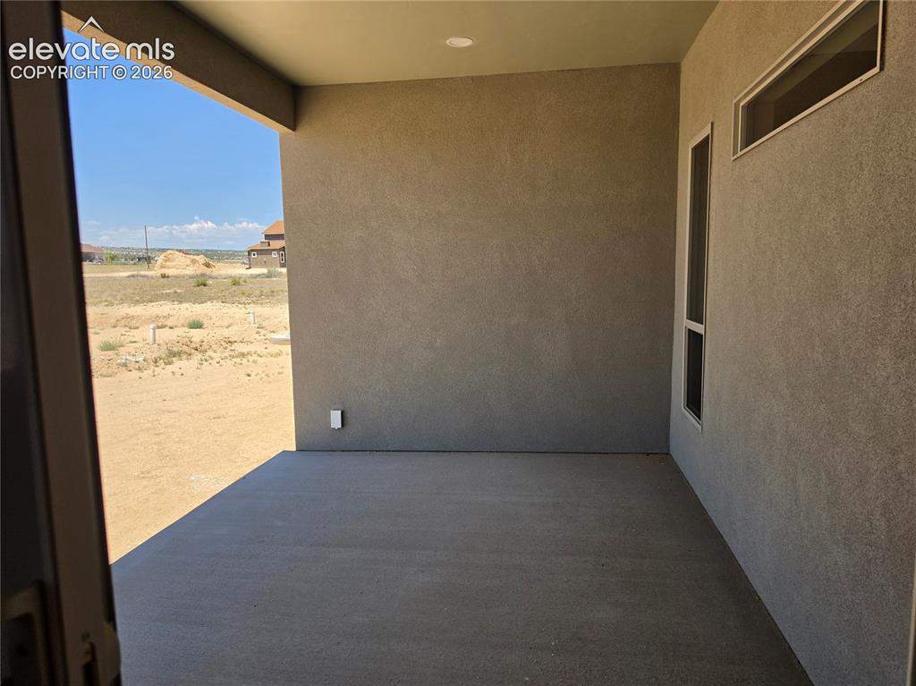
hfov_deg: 74.0
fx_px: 608
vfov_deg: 58.8
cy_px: 343
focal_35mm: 23
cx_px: 458
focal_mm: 6.5
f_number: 1.4
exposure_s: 1/5775
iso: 64
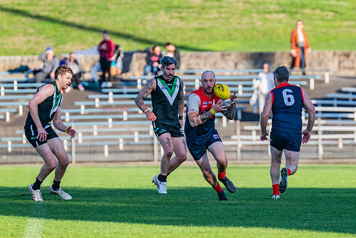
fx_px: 4521
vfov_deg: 3.0
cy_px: 125
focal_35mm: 457
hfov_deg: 4.5
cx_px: 224
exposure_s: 1/1600
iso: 800
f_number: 5
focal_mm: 360
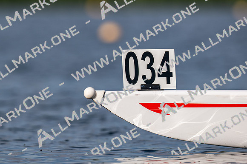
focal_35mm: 900
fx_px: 6171
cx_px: 124
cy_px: 82
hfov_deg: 2.3
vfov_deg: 1.5
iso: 180
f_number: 5.6
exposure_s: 1/2500
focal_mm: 600
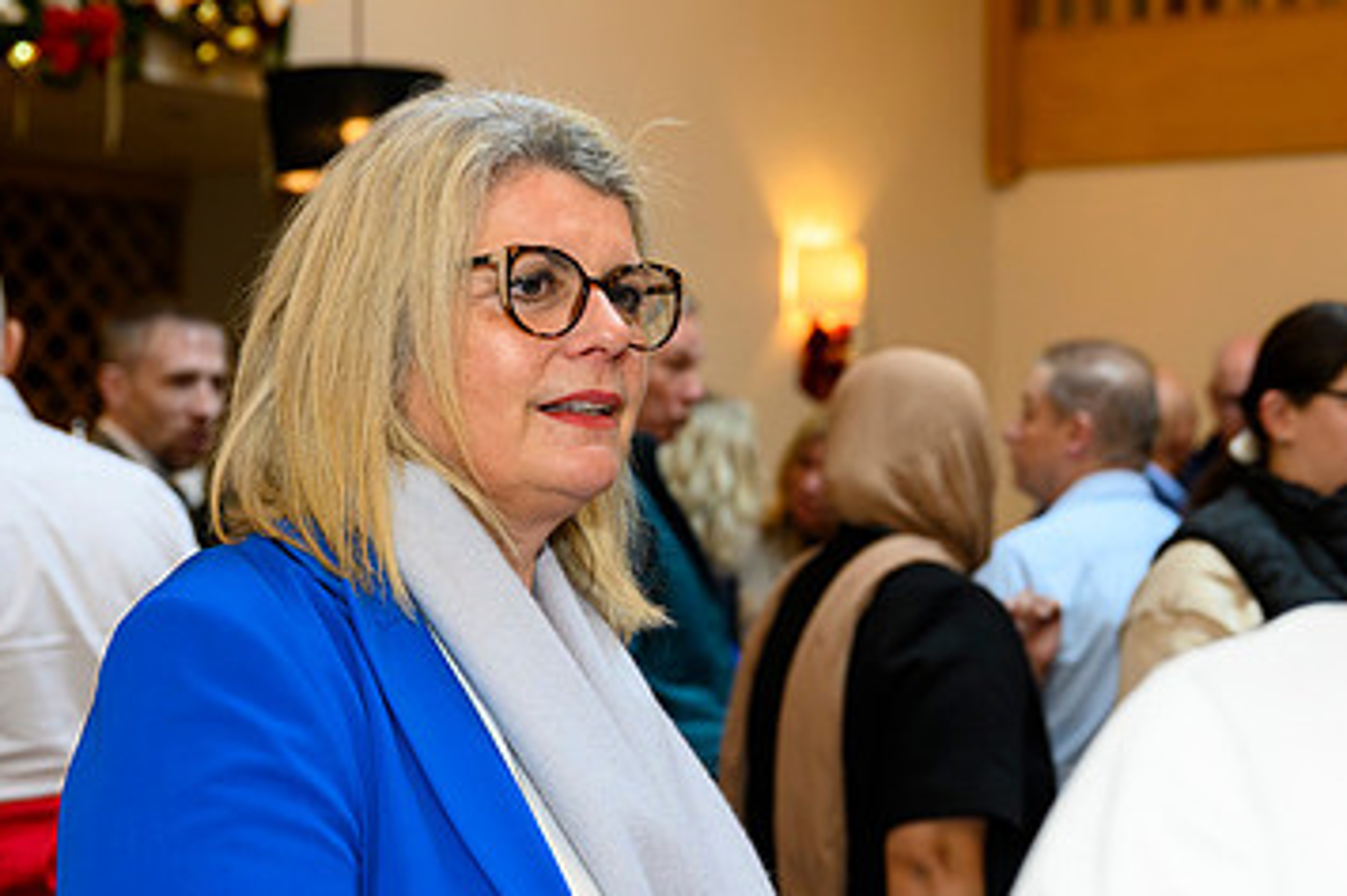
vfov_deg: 18.2
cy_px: 423
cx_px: 806
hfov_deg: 27.0
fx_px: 2805
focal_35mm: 75
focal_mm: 45
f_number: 4
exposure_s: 1/160
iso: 1250
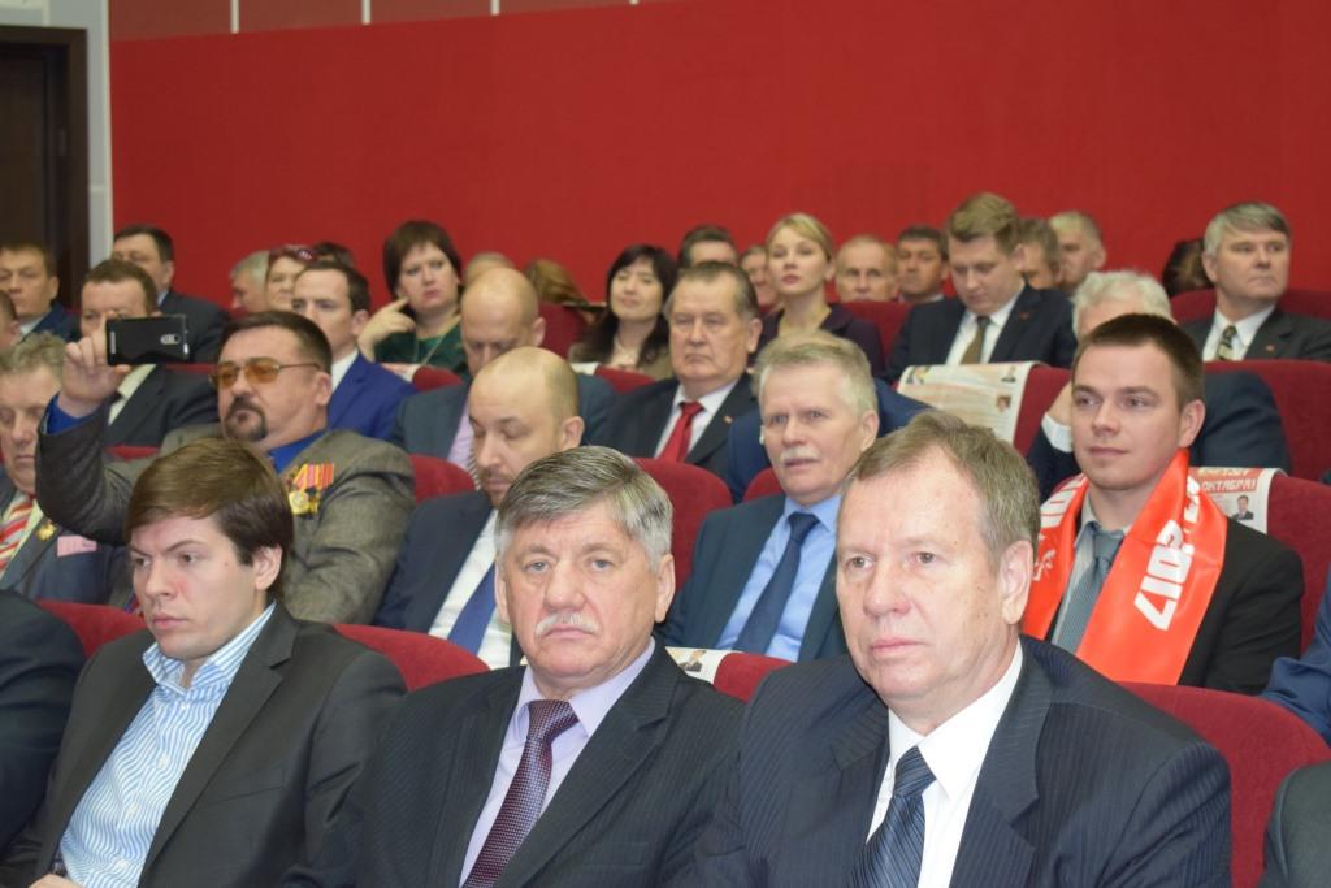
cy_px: 444
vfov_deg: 20.2
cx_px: 666
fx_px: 2496
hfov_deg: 29.9
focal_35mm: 68
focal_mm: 45
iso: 1800
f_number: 5
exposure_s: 1/60
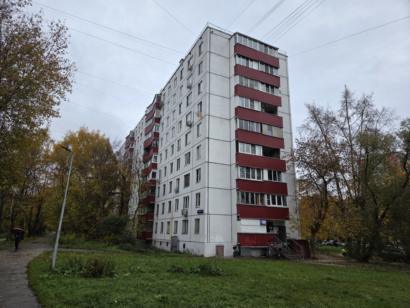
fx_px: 272
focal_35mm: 23
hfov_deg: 73.9
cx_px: 205
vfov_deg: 58.9
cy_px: 154
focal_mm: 5.4
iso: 80
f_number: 1.8
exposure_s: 1/997
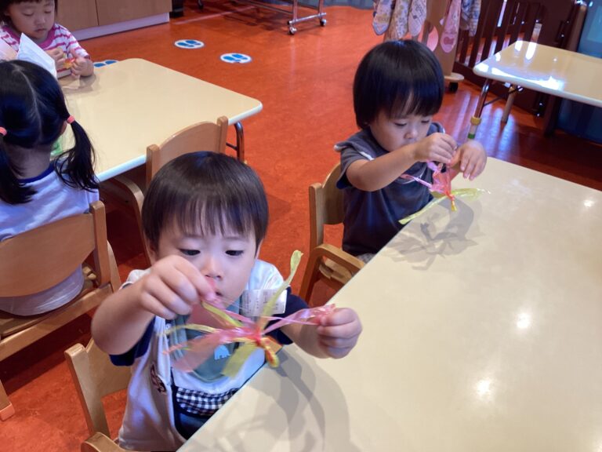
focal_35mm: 31
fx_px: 539
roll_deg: -4.8
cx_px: 301
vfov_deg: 45.4
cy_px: 226
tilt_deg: -34.9
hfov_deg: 58.4
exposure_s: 1/60
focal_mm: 3.3
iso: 50
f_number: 2.4
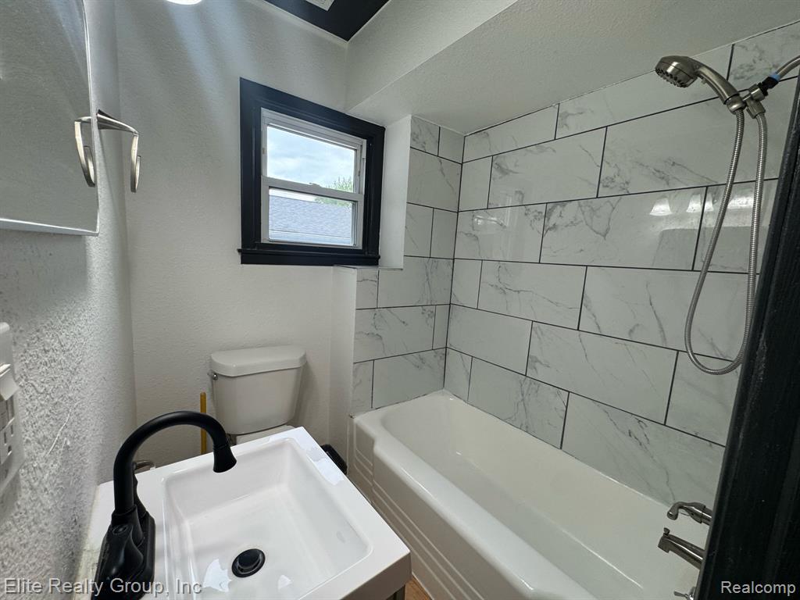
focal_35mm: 14
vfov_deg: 85.7
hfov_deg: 102.1
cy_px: 300
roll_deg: -3.8
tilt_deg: -7.4
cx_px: 400
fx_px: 324
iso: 125
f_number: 2.2
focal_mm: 2.22
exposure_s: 1/120
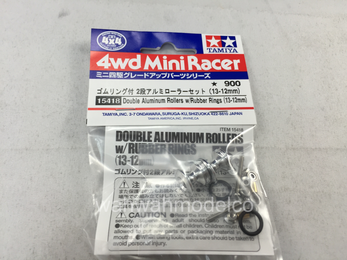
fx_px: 291
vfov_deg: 48.2
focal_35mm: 29
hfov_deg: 61.7
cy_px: 130
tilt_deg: -66.2
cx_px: 174
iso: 50
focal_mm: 4.15
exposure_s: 1/100
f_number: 2.2
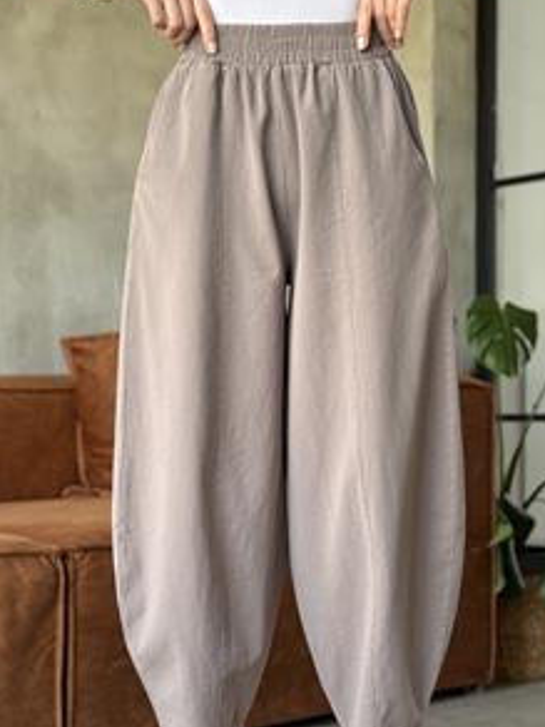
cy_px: 461
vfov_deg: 27.7
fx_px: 1469
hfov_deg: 21.0
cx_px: 291
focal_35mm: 70
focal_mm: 6.76
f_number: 1.78
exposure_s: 1/60
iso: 200
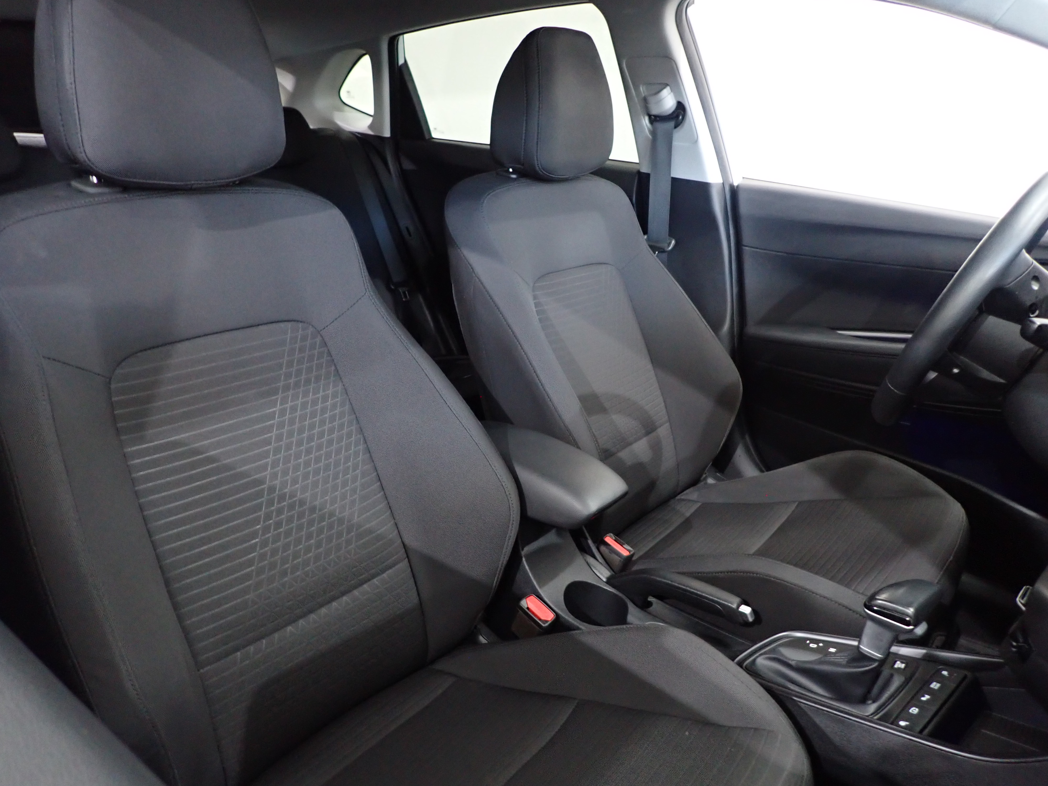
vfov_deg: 54.9
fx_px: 757
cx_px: 524
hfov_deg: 69.4
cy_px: 393
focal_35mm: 25
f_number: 2
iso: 640
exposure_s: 1/30
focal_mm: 4.5
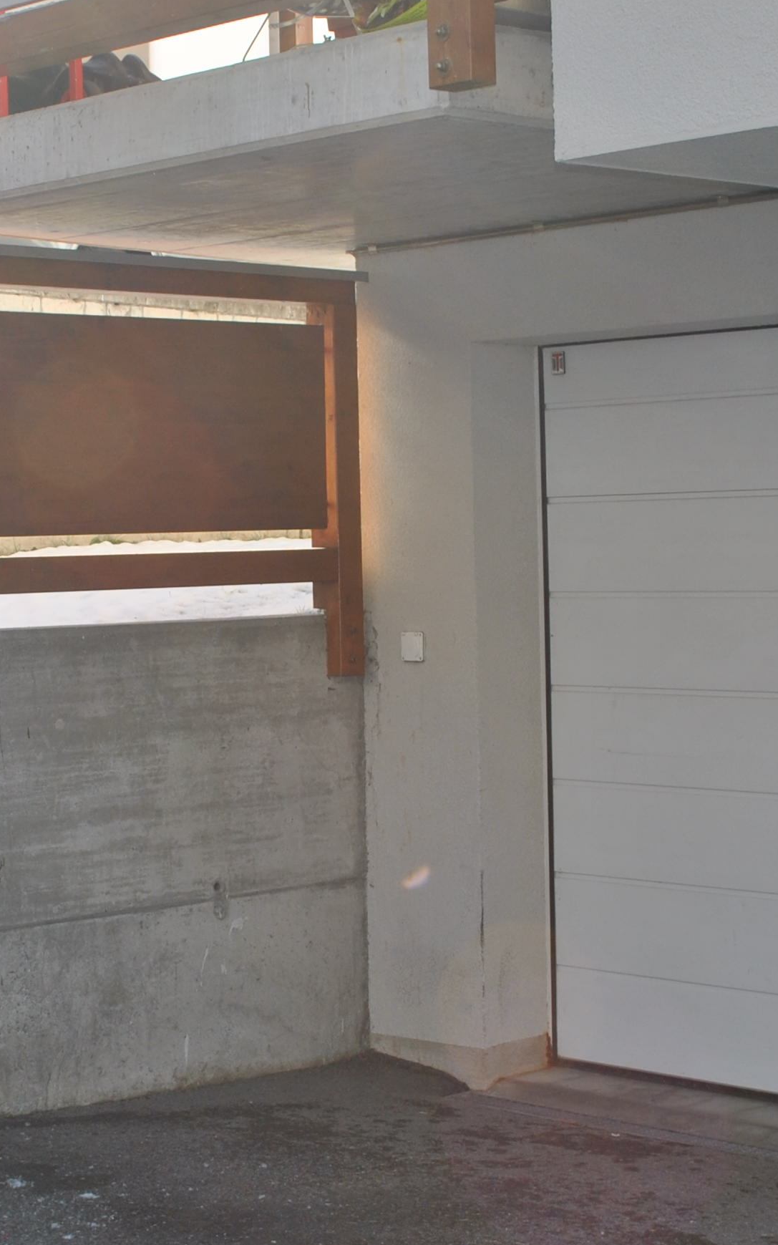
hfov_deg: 17.3
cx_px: 179
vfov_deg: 27.5
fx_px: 2544
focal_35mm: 75
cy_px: 603
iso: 100
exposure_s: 1/200
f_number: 6.3
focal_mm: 22
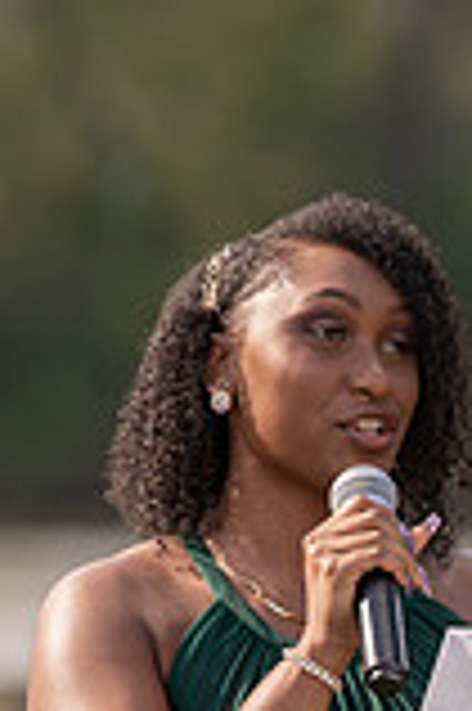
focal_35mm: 565
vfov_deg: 3.7
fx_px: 11135
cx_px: 301
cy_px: 544
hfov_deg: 2.4
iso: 100
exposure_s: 1/500
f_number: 4
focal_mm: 198
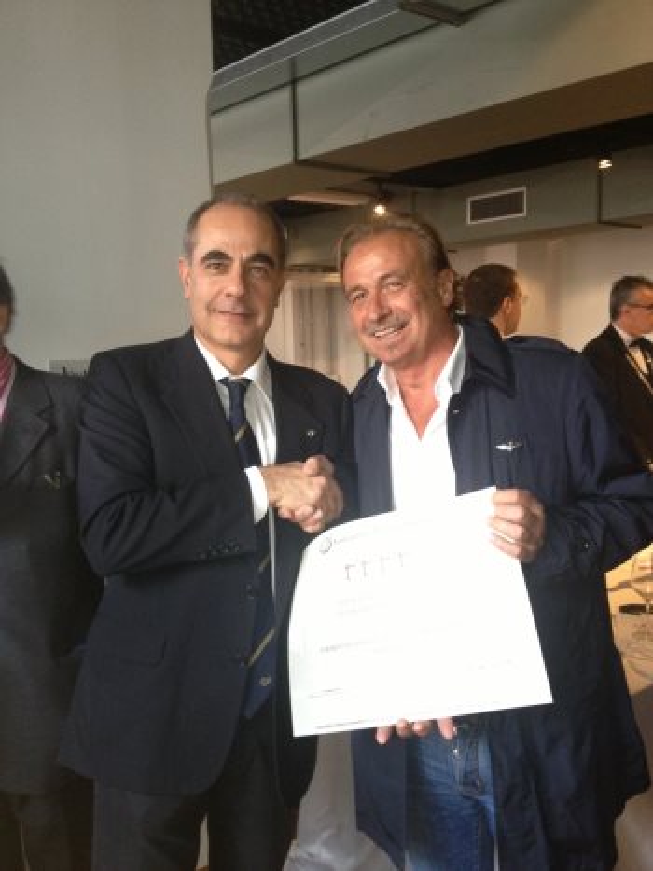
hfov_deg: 40.7
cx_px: 326
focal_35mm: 35
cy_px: 436
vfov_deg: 52.6
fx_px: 881
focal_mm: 4.28
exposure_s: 1/20
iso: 200
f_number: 2.4
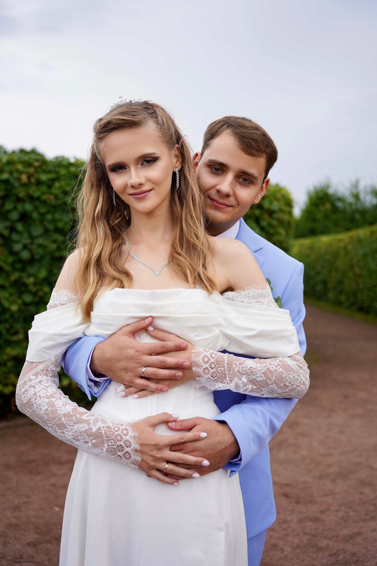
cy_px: 283
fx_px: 578
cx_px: 188
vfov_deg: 52.1
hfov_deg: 36.1
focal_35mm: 37
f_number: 2.8
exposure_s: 1/1000
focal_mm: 36.8
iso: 100
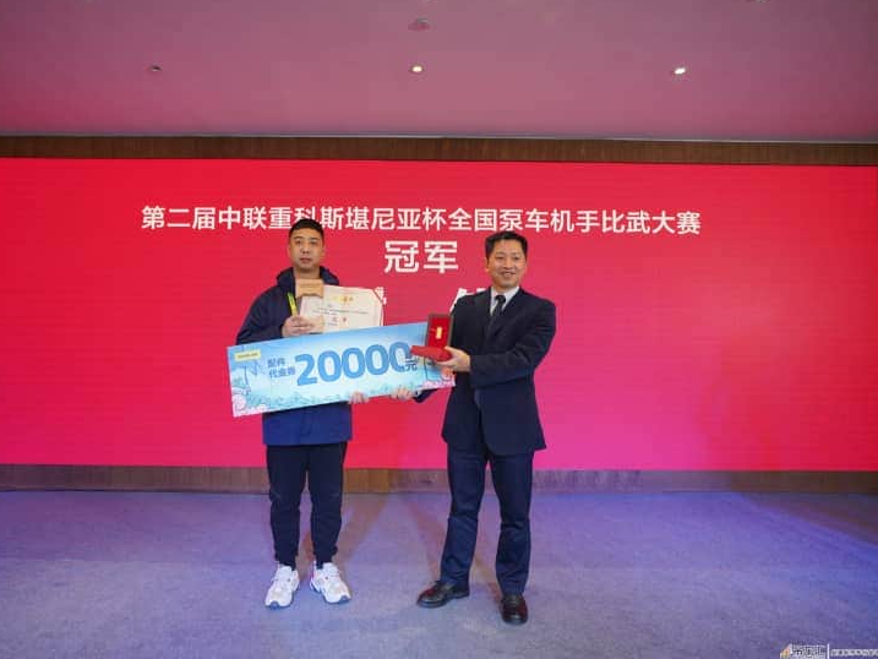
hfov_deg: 76.3
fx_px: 558
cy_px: 328
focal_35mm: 22
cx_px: 410
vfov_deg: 61.1
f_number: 2.8
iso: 320
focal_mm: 20
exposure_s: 1/100
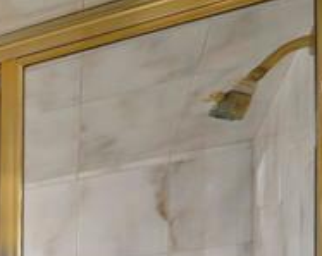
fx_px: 685
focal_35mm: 72
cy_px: 474
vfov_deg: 17.0
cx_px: -494
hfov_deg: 14.2
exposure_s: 1/10
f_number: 8
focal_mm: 14
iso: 400
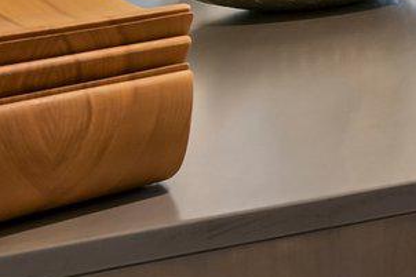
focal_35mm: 95
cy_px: -263
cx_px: 1135
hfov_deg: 12.7
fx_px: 1097
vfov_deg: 12.7
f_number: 8
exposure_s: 1/5
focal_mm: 14
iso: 400
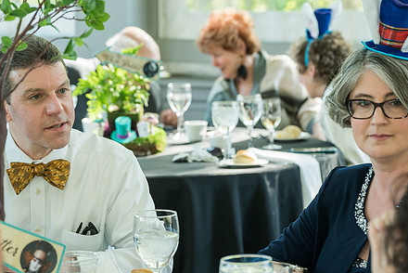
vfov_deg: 10.0
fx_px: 1554
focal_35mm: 137
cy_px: 119
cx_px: 194
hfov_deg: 15.0
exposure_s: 1/160
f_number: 5.6
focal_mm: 104
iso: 800
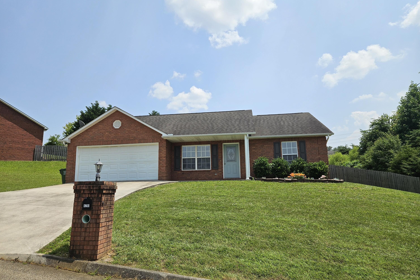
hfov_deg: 73.7
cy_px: 143
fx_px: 280
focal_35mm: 24
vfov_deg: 53.1
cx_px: 210
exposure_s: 1/3336
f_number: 1.8
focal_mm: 5.4
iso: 25
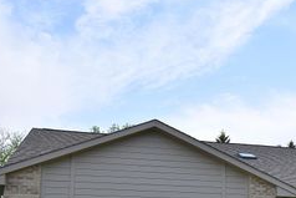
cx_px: 272
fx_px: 518
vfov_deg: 20.9
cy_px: 194
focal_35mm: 63
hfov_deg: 30.3
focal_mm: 20
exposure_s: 1/320
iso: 200
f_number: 8
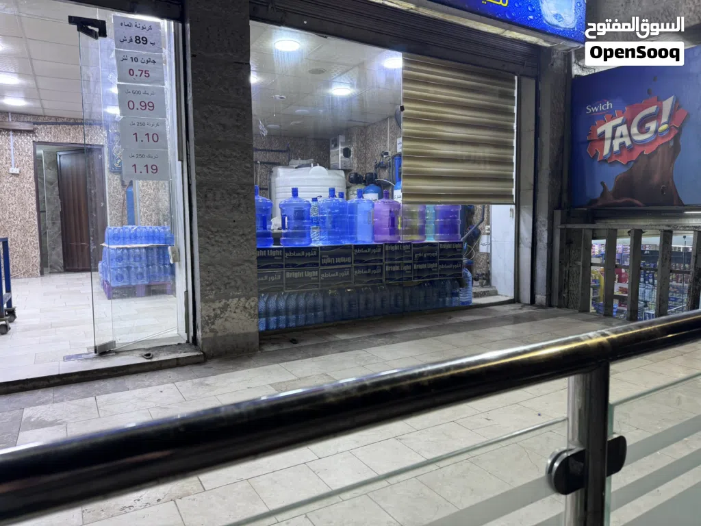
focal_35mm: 24
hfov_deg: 71.6
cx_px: 350
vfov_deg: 56.8
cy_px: 263
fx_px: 486
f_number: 1.78
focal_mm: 6.76
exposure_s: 1/100
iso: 200
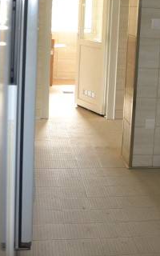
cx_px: 110
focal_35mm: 62
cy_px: 65
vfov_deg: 32.4
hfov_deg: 20.9
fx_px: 433
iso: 1100
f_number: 3.5
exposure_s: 1/60
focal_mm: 18
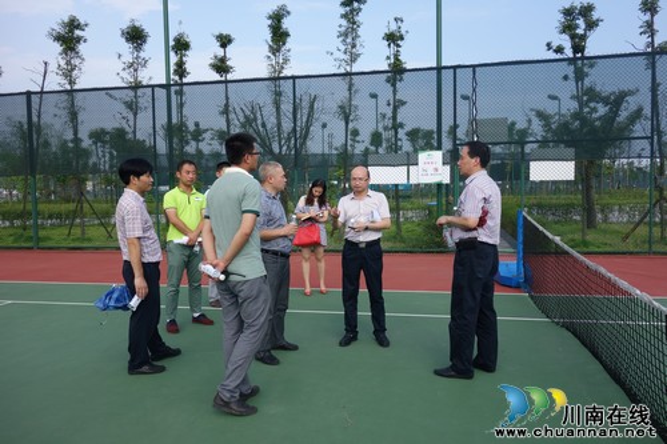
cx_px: 334
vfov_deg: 46.4
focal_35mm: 28
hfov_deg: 65.5
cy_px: 222
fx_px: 519
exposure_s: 1/250
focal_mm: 10.4
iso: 125
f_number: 5.6
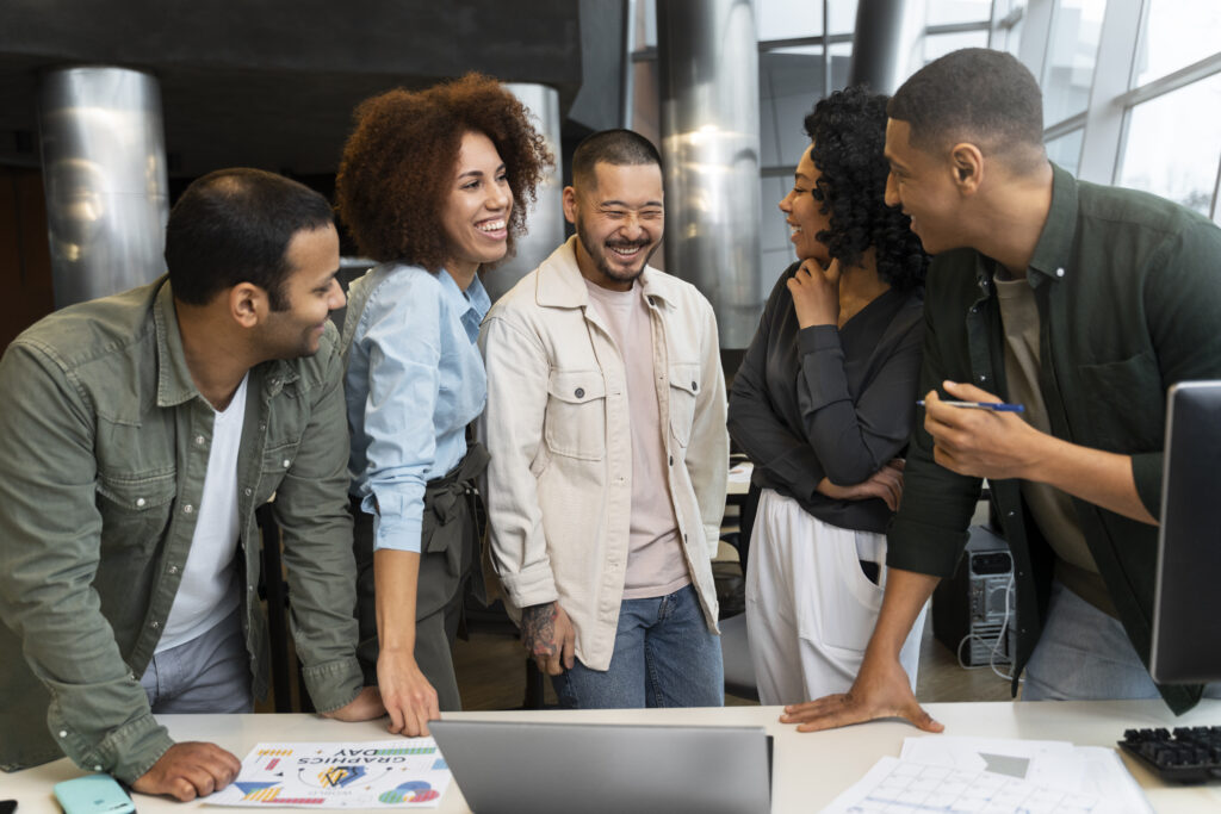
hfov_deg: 54.4
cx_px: 610
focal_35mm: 35
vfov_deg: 37.9
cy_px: 407
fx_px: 1187
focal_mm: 35
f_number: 2.8
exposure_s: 1/160
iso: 800
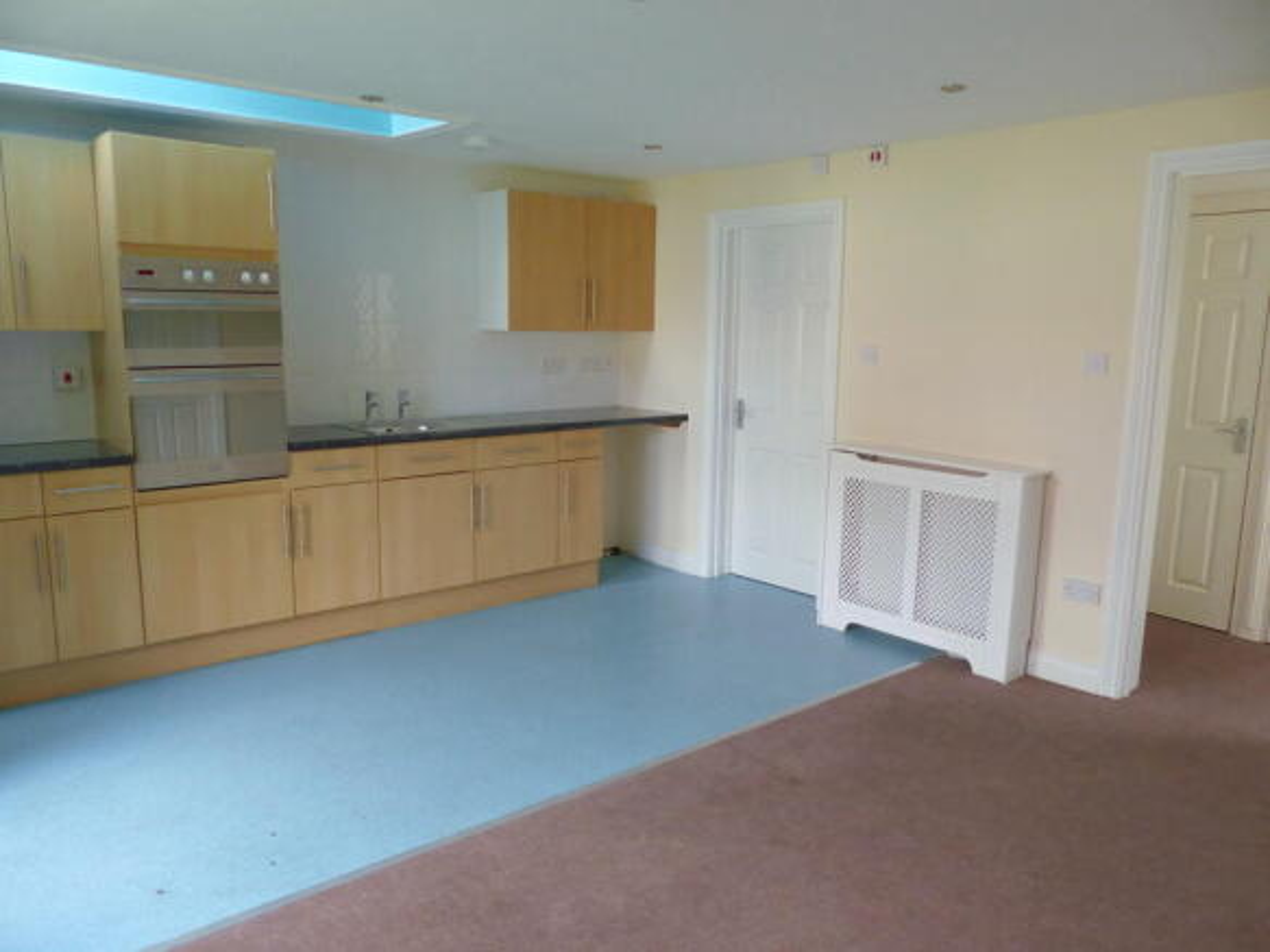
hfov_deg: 69.4
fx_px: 917
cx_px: 635
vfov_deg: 54.9
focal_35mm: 25
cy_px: 476
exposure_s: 1/60
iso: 200
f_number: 2.8
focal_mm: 4.5
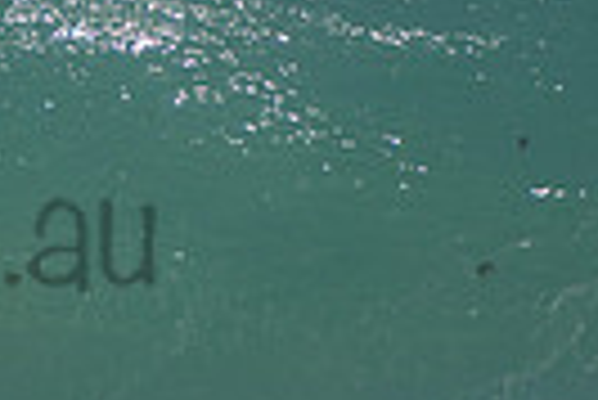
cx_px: -319
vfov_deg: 0.5
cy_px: 182
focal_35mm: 2616
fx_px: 43502
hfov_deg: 0.8
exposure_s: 1/1250
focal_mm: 400
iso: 250
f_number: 5.6
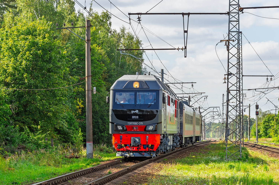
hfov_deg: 19.5
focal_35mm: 105
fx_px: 812
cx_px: 140
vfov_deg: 13.0
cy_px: 92
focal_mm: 70
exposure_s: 1/400
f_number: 5.3
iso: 160
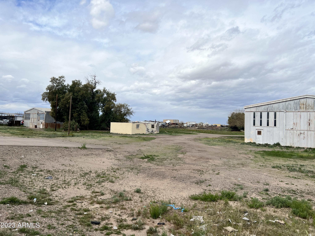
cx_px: 158
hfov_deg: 67.3
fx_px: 237
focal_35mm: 26
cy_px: 118
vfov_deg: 53.1
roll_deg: -2.0
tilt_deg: +2.6
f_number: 1.5
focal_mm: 5.7
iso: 50
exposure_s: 1/8696
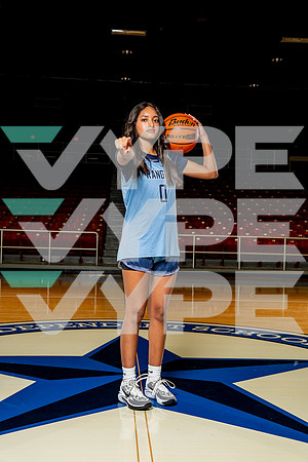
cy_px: 231
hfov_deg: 31.9
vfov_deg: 46.4
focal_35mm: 42
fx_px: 539
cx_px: 154
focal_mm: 42
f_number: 5.6
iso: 640
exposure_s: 1/250
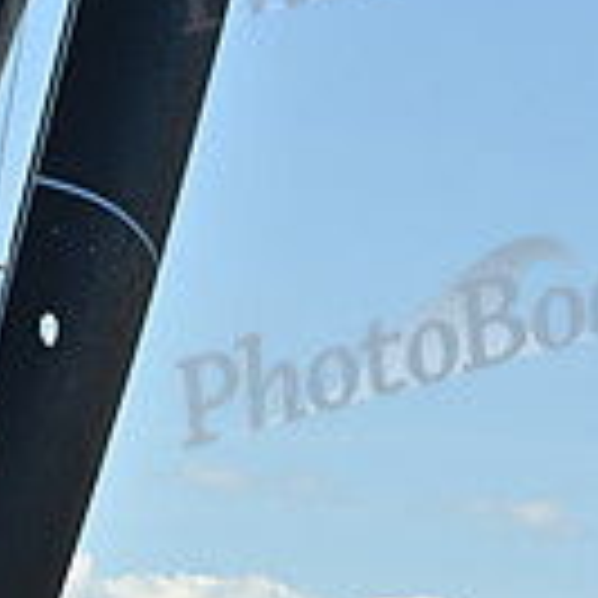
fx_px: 5082
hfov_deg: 6.7
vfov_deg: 6.7
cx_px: -54
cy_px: 627
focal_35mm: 260
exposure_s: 1/1000
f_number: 9
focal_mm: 70
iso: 320
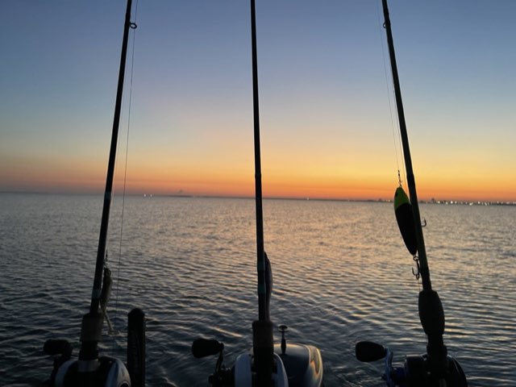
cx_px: 258
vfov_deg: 53.1
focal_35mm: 26
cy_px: 194
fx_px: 388
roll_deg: -1.7
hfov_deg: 67.3
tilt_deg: -0.3
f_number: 1.6
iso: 250
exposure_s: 1/60
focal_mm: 5.1
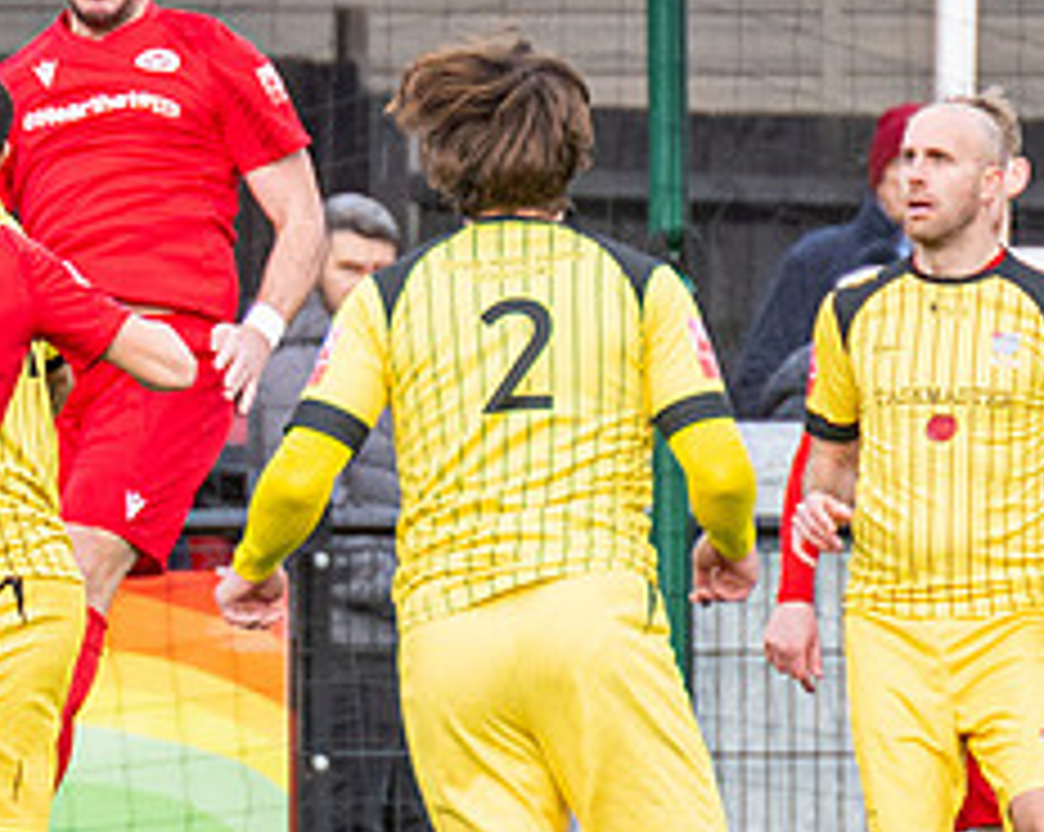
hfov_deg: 1.1
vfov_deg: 0.9
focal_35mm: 1806
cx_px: -197
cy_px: 104
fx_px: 55732
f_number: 4
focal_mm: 280
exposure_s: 1/1600
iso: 800
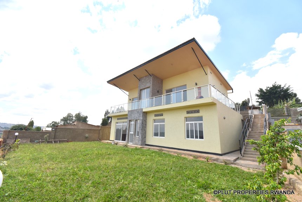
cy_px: 101
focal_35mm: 15
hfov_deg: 100.4
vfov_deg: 77.4
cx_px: 151
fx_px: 126
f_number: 8
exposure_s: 1/250
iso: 100
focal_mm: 10
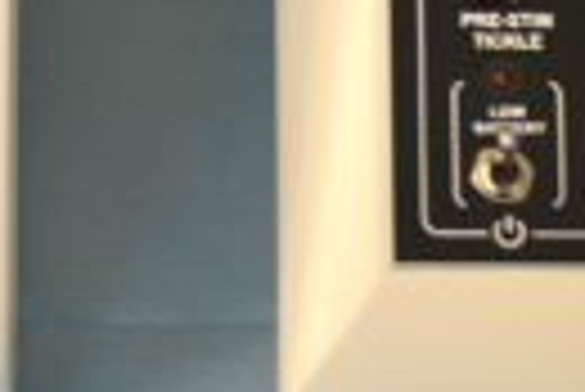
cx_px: 36
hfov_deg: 8.9
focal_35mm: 230
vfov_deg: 5.9
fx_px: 3742
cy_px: -279
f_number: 1.4
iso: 250
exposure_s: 1/40
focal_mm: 50
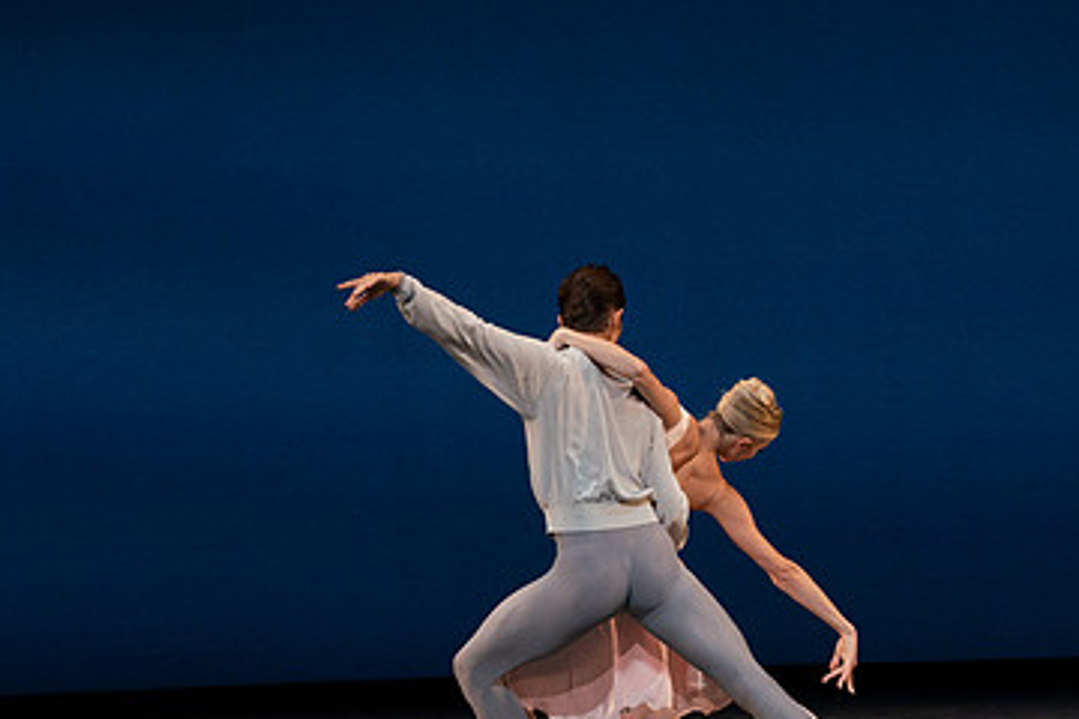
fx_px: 9650
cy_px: 355
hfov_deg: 6.4
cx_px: 408
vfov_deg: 4.3
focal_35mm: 322
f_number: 8
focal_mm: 200
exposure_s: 1/500
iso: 3200
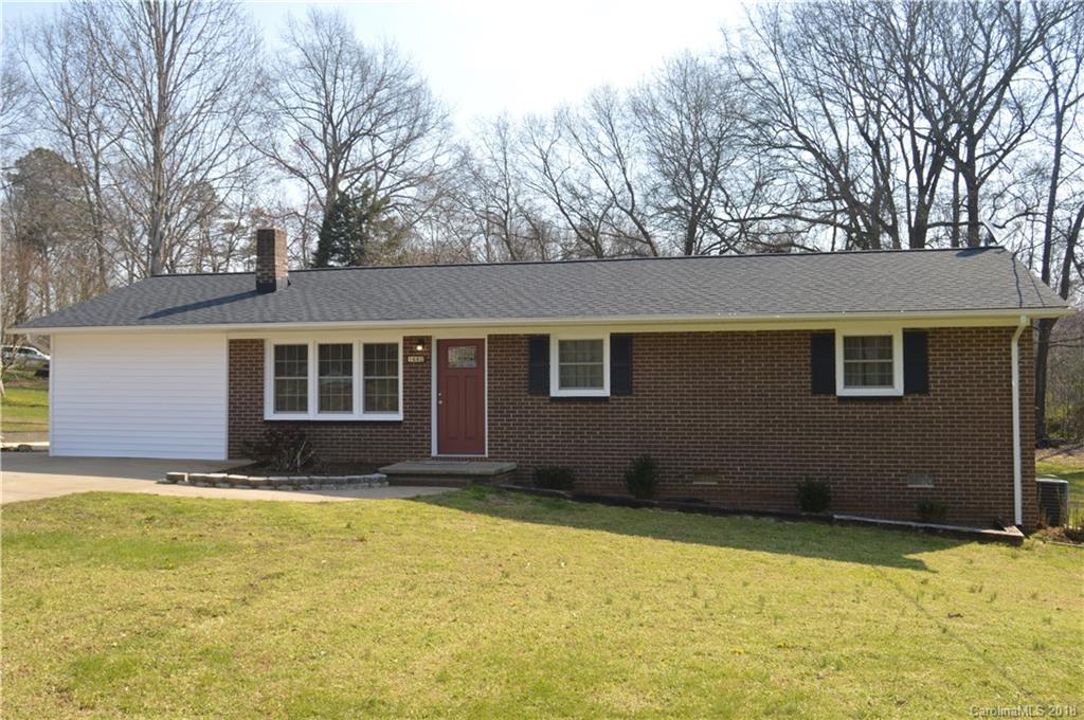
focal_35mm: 34
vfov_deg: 38.3
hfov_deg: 55.2
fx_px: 1038
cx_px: 542
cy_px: 360
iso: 100
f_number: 7.1
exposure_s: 1/200
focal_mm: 23
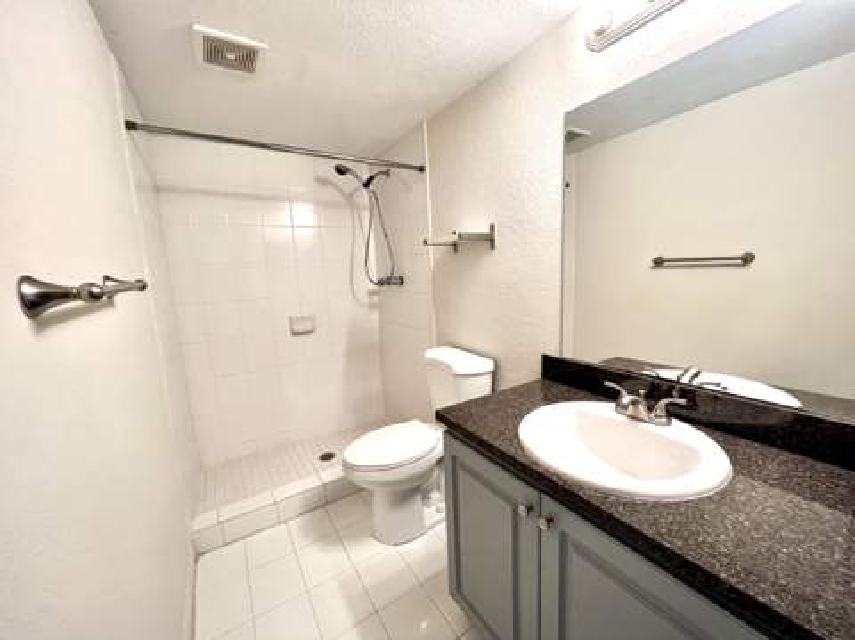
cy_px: 320
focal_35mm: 13
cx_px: 428
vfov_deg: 89.8
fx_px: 321
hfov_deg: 106.2
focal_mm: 1.57
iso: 200
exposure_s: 1/120
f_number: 1.8
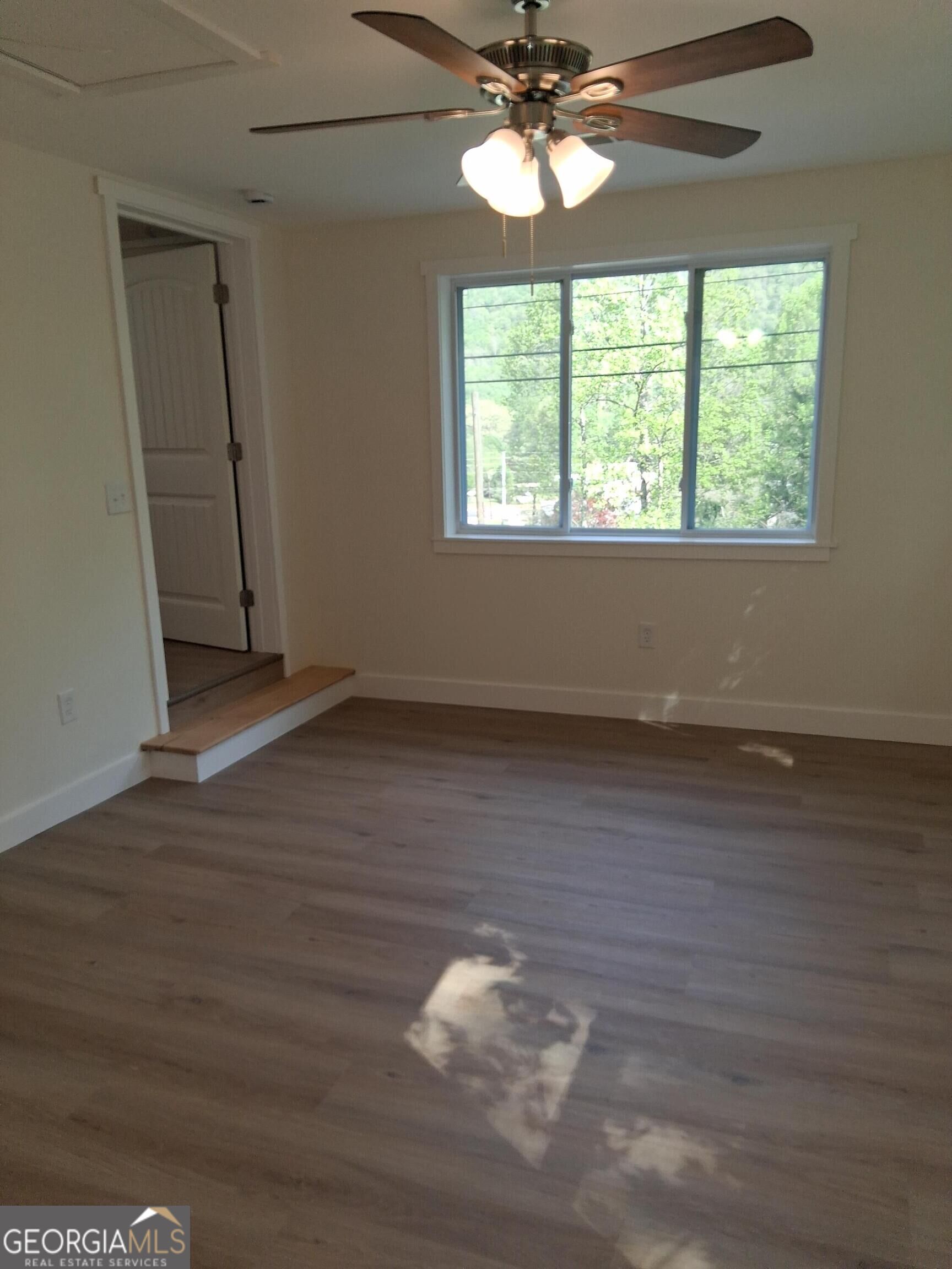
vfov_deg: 67.3
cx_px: 476
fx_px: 953
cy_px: 634
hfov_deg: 53.1
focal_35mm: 26
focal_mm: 3.98
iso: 64
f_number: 1.8
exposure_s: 1/120
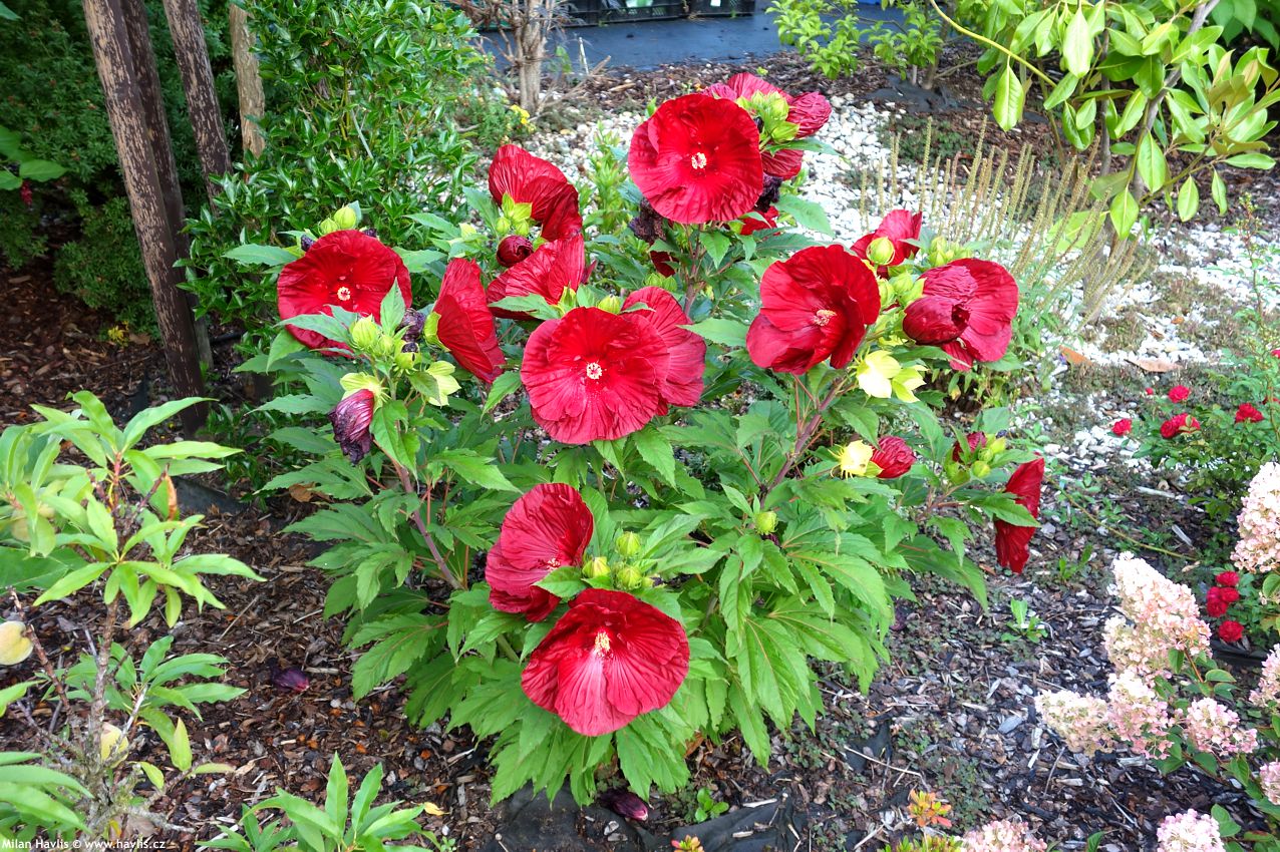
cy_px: 426
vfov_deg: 35.0
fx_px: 1351
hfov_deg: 50.7
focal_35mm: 38
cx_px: 640
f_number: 2.8
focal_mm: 14.23
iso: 125
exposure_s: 1/50
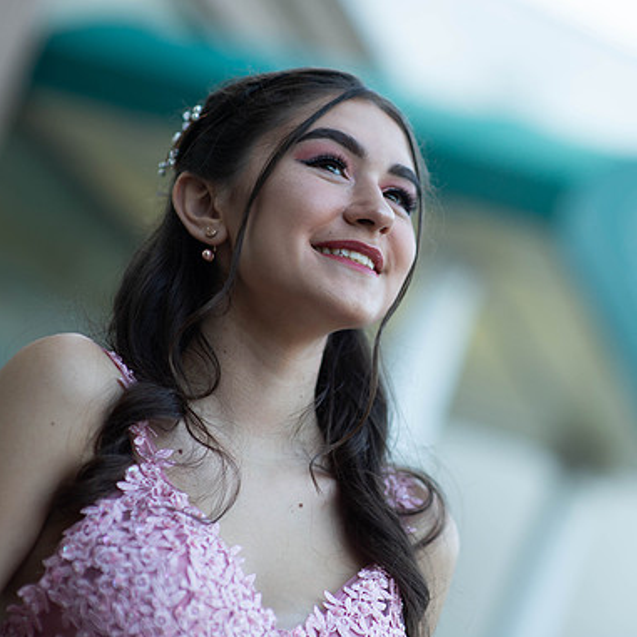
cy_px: 321
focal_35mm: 110
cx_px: 440
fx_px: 2290
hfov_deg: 15.8
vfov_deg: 15.8
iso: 250
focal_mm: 85
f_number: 2
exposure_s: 1/640
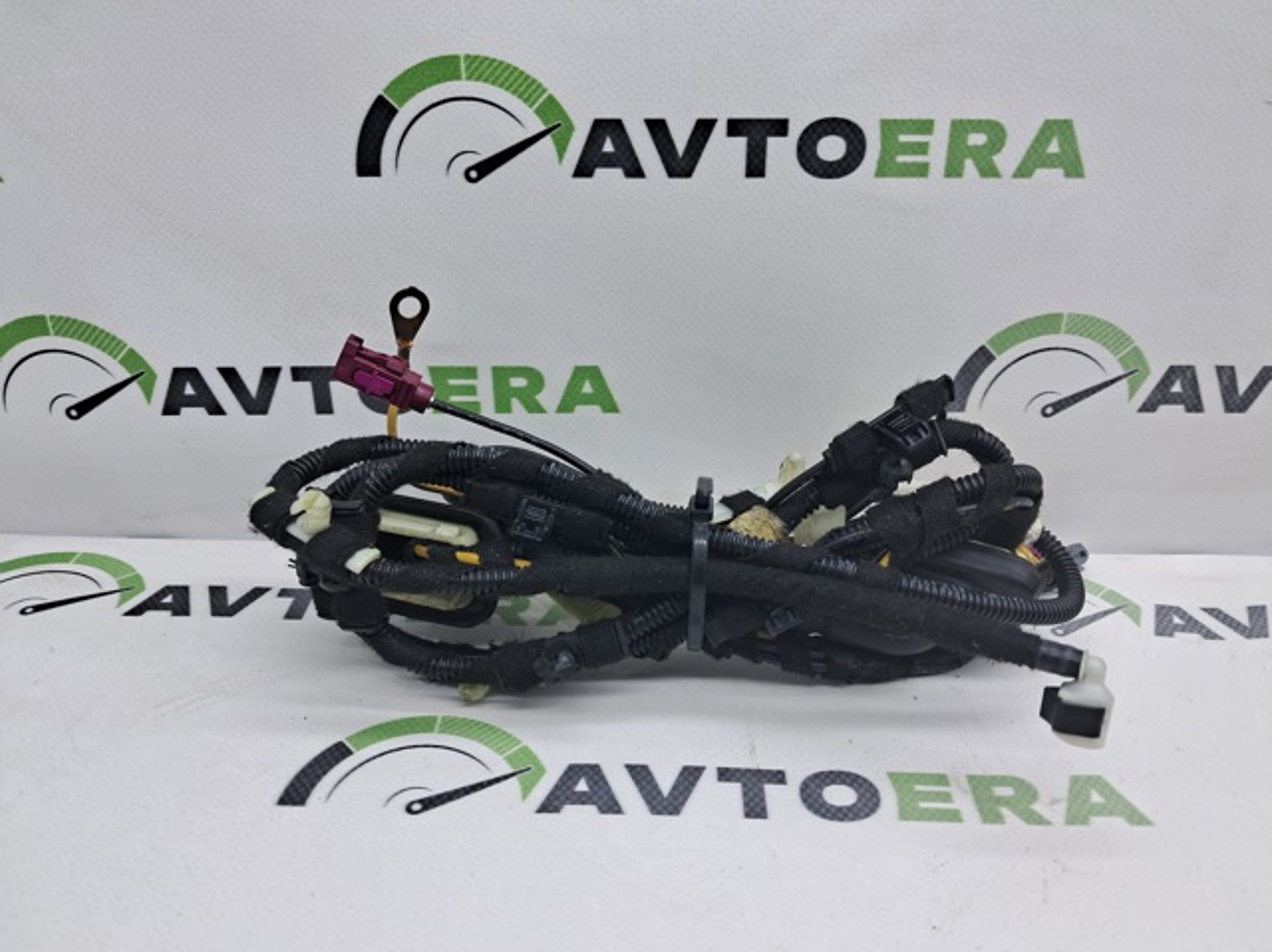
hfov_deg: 65.4
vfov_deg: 51.3
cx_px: 636
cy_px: 476
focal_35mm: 27
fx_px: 991
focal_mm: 4
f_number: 1.8
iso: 50
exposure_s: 1/100
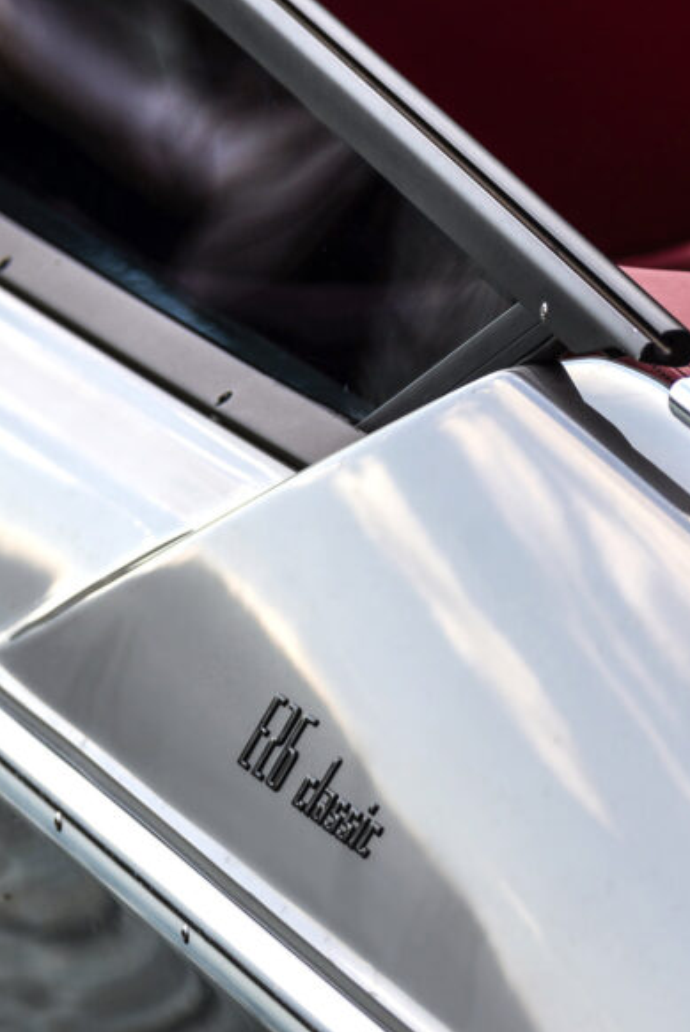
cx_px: 451
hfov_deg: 4.5
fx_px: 8839
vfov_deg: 6.7
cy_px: 819
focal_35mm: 308
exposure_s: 1/400
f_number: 5.6
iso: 320
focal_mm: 175
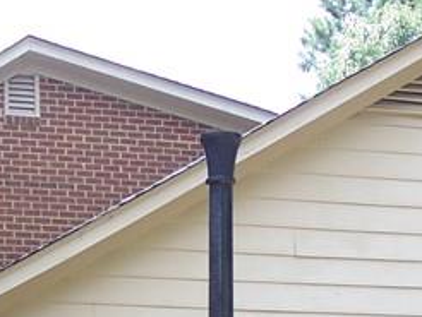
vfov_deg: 9.3
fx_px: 1928
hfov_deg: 12.5
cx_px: 206
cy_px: 408
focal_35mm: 158
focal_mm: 6.3
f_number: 2.8
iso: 64
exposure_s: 1/125
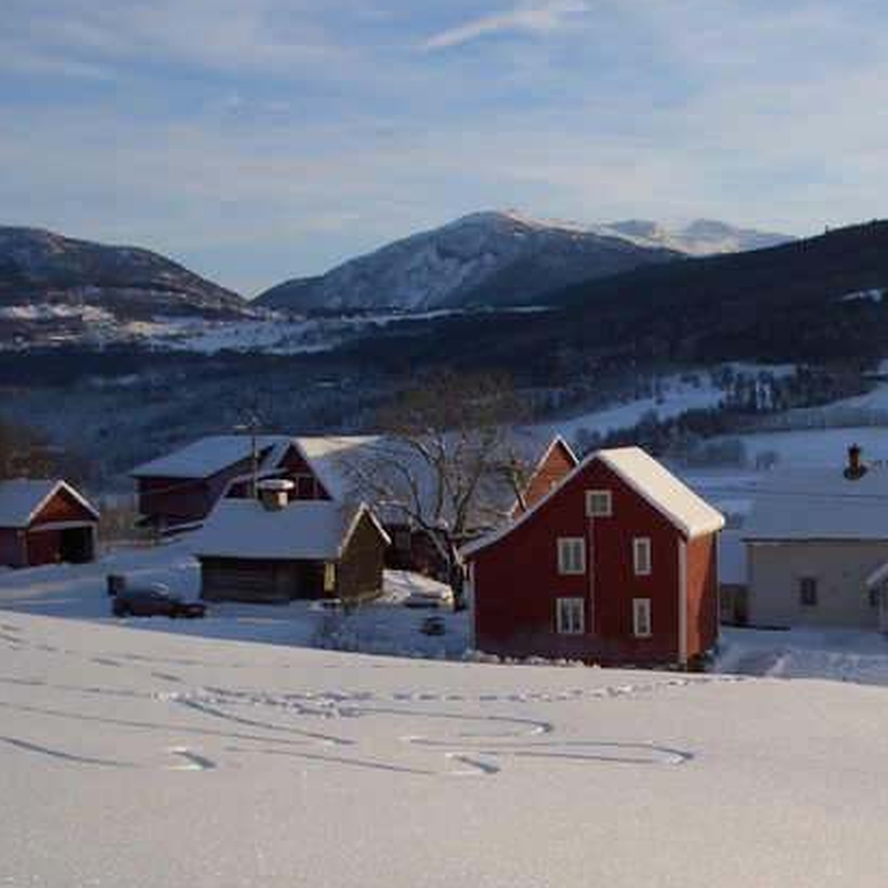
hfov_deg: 28.6
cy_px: 449
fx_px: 1712
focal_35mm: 59
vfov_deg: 29.1
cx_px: 684
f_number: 4.6
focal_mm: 6.8
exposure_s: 1/400
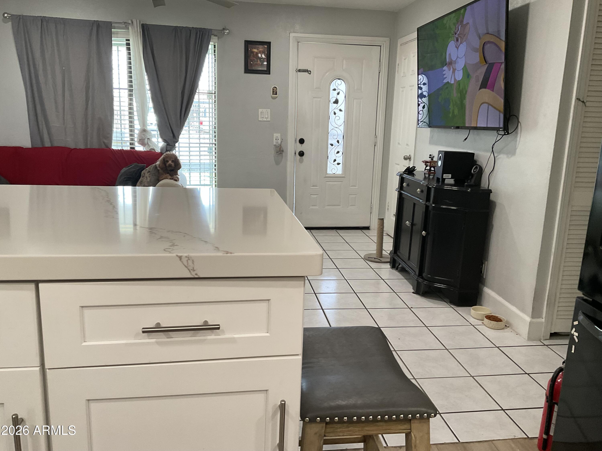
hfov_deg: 61.7
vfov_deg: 48.2
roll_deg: -2.3
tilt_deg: -13.6
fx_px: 504
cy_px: 226
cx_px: 301
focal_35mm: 29
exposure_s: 1/60
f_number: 1.8
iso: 64
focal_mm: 3
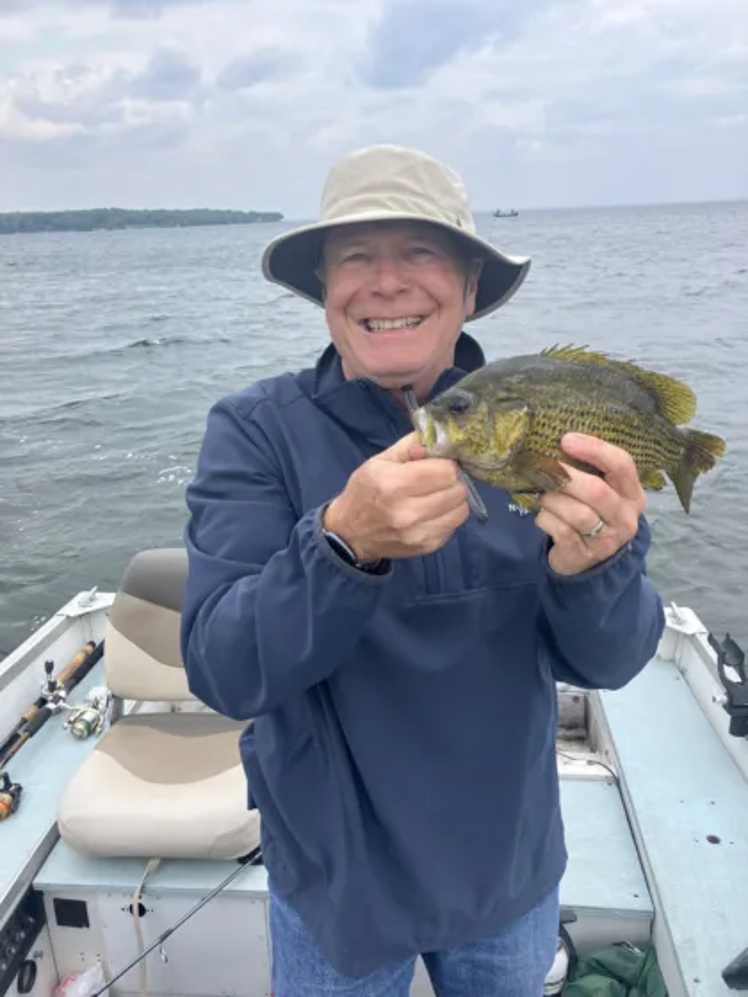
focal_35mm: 28
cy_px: 498
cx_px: 374
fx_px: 807
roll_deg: +1.2
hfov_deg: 49.7
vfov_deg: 63.4
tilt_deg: -18.8
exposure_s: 1/1080
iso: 32
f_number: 1.8
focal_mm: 3.99
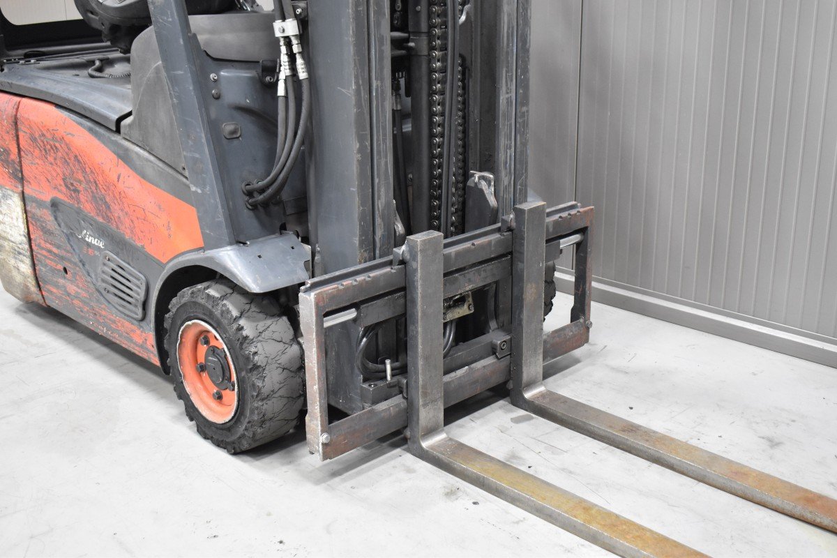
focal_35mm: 44
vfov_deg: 30.8
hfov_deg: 45.0
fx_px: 1011
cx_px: 418
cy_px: 279
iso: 1600
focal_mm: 29
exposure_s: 1/25
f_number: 4.5
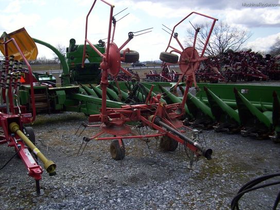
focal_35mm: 34
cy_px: 105
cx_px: 140
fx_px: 275
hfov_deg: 54.0
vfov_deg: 41.8
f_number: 5.6
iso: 80
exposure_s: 1/250
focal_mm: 5.7
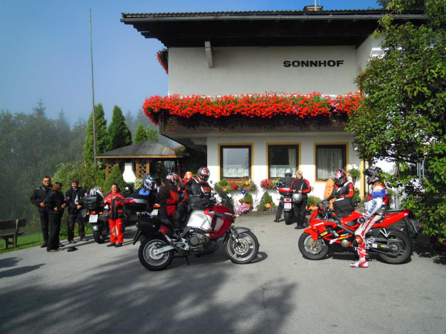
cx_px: 223
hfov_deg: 63.4
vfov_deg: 49.7
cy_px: 167
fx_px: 361
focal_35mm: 28
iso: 100
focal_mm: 5
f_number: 5.4
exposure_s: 1/400
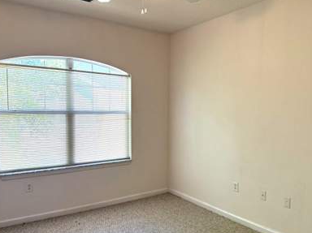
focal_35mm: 30
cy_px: 127
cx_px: 158
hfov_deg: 60.0
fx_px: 270
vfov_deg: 46.6
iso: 100
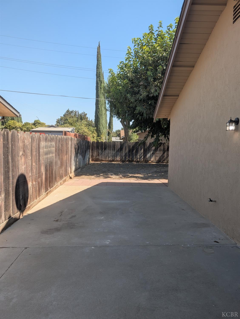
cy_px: 160
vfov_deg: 71.5
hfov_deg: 56.9
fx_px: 221
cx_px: 120
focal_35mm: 24
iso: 20
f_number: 1.68
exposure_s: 1/519
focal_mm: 6.9
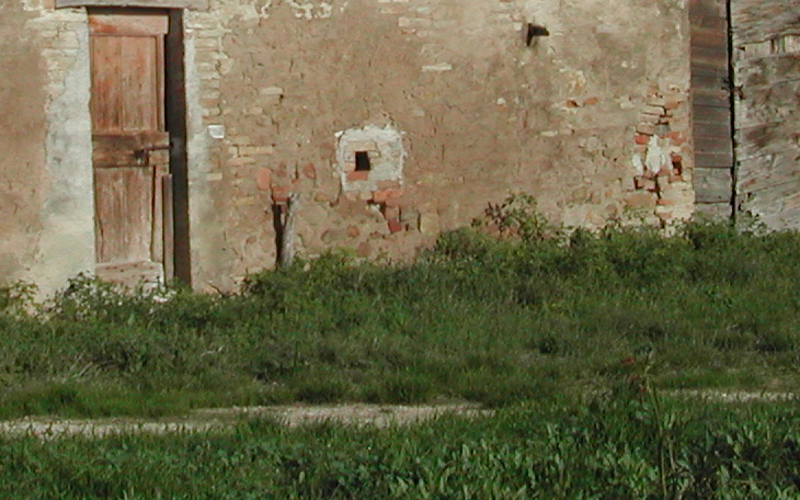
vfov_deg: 11.3
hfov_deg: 18.4
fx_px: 2463
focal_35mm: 113
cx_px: 254
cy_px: -148
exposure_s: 1/401
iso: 100
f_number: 7.6
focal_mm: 8
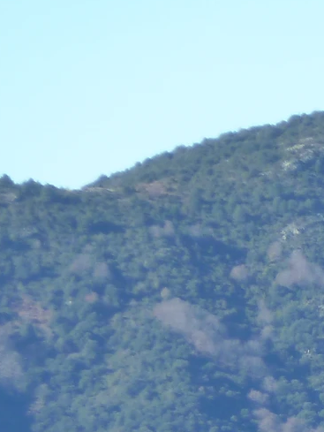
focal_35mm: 950
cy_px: 531
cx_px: 665
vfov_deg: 2.1
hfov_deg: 1.6
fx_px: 11851
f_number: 4.7
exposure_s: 1/250
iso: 125
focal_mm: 39.7
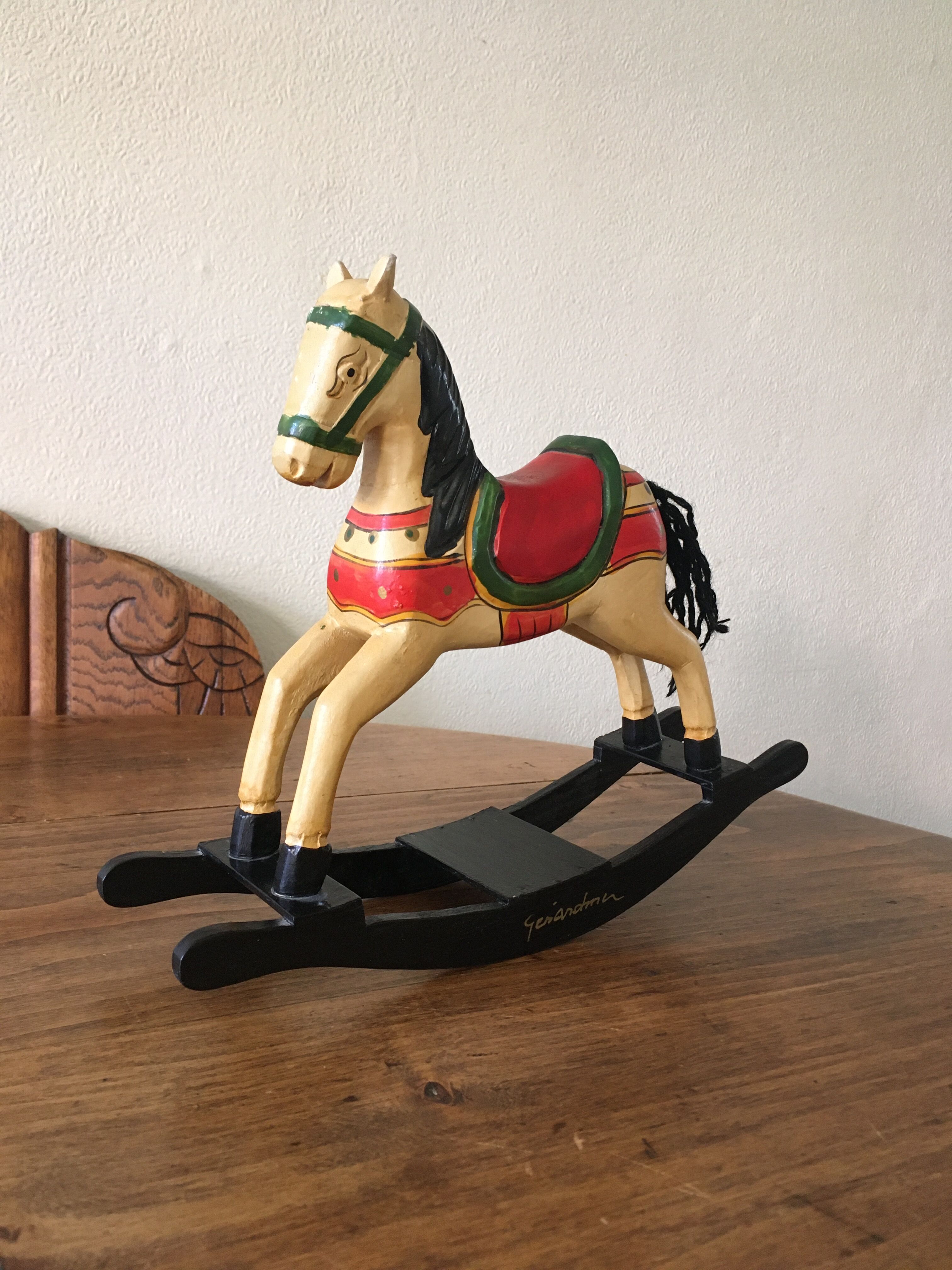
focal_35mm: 29
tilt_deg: -10.1
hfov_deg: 48.2
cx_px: 476
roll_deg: -2.7
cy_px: 635
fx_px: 1063
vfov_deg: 61.7
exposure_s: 1/33
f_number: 2.2
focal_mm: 4.15
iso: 200
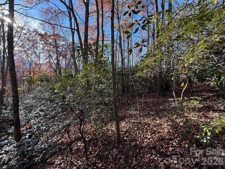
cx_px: 112
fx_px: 91
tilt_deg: -2.5
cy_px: 84
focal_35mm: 14
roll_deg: -3.7
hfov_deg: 102.1
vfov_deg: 85.7
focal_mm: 2.22
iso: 64
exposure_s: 1/184
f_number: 2.2
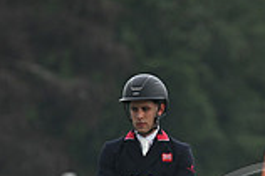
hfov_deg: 1.4
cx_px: 283
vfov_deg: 0.9
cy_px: 306
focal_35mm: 1471
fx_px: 10817
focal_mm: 400
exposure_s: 1/1250
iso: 1100
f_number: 5.6
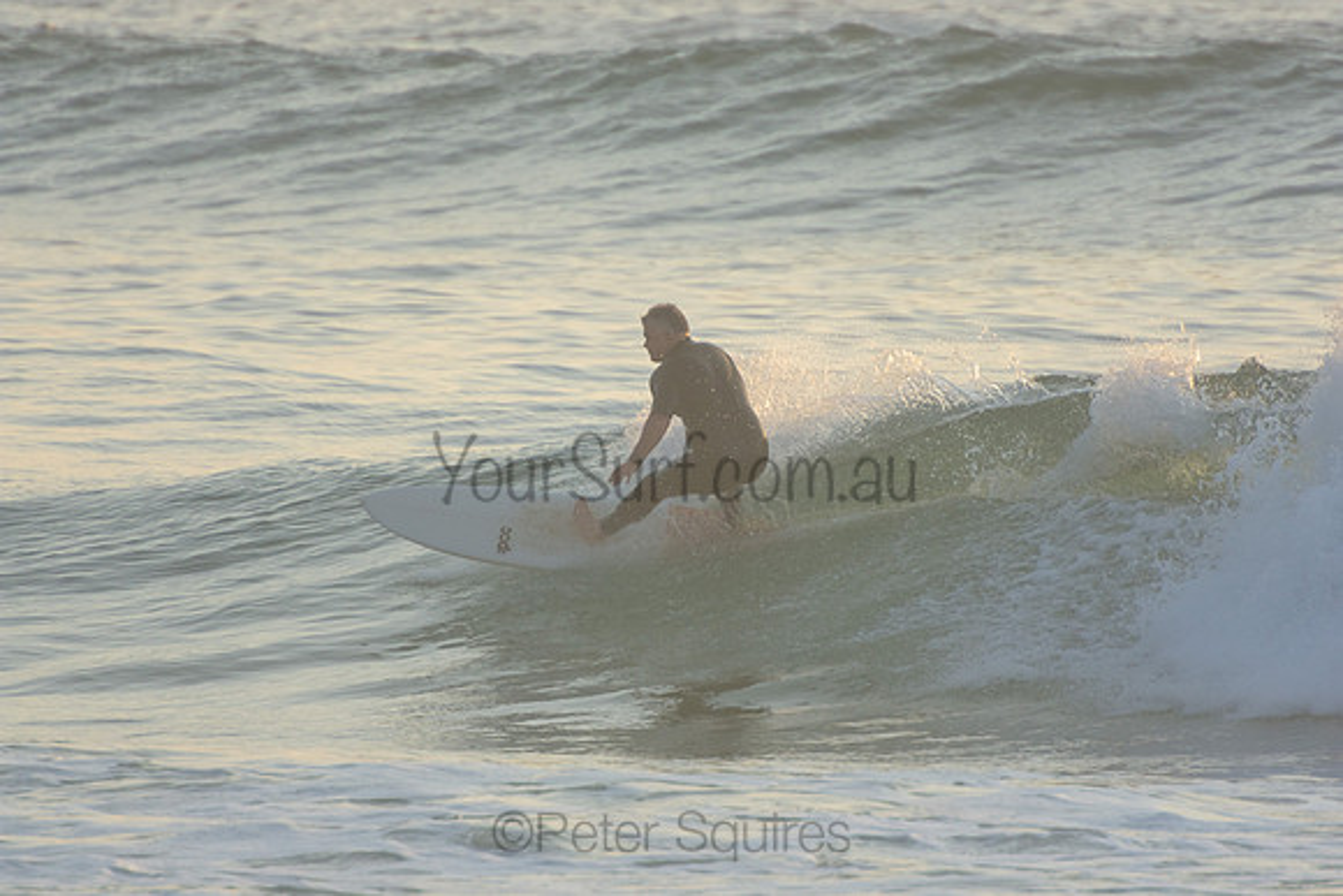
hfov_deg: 3.4
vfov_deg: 2.3
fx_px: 22388
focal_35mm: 600
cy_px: 448
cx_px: 672
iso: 320
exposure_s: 1/800
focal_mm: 400
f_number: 5.6
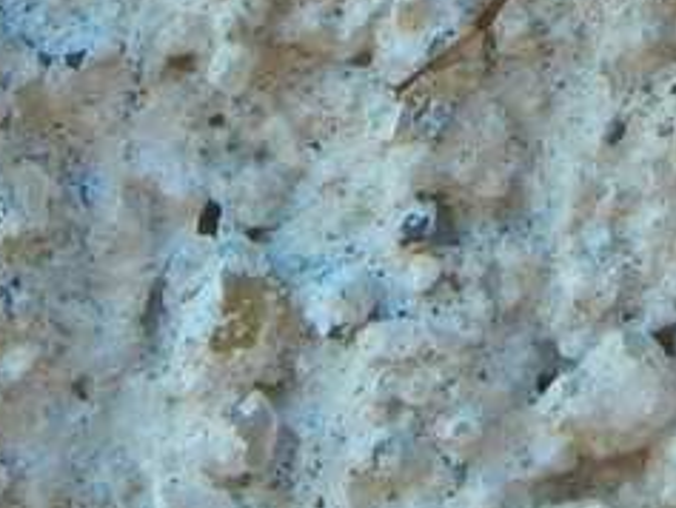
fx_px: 9906
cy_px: -248
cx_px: 716
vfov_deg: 2.9
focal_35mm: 507
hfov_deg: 3.9
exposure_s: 1/250
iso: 220
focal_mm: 25.3
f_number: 4.9
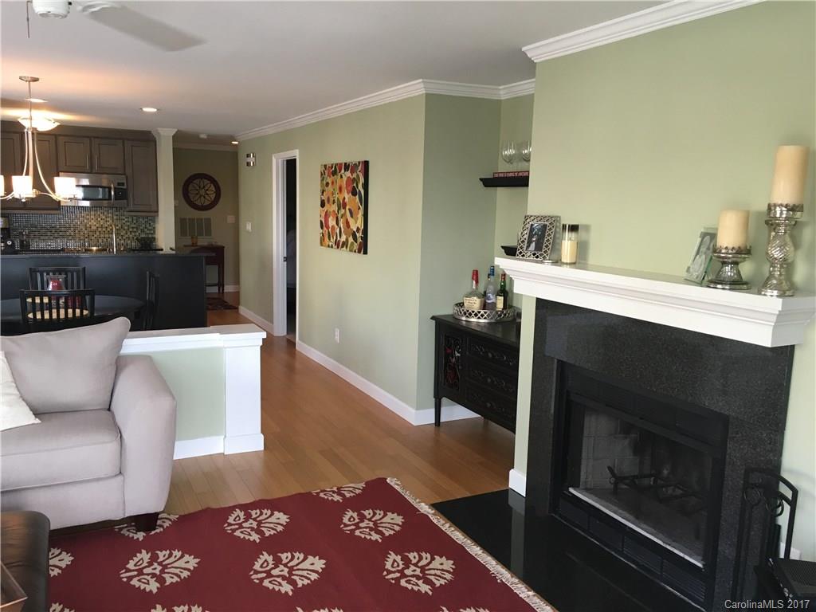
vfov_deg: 48.2
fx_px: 684
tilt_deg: -7.4
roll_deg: -1.9
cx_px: 408
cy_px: 306
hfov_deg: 61.7
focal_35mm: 29
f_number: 2.2
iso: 50
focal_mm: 4.15
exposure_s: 1/30
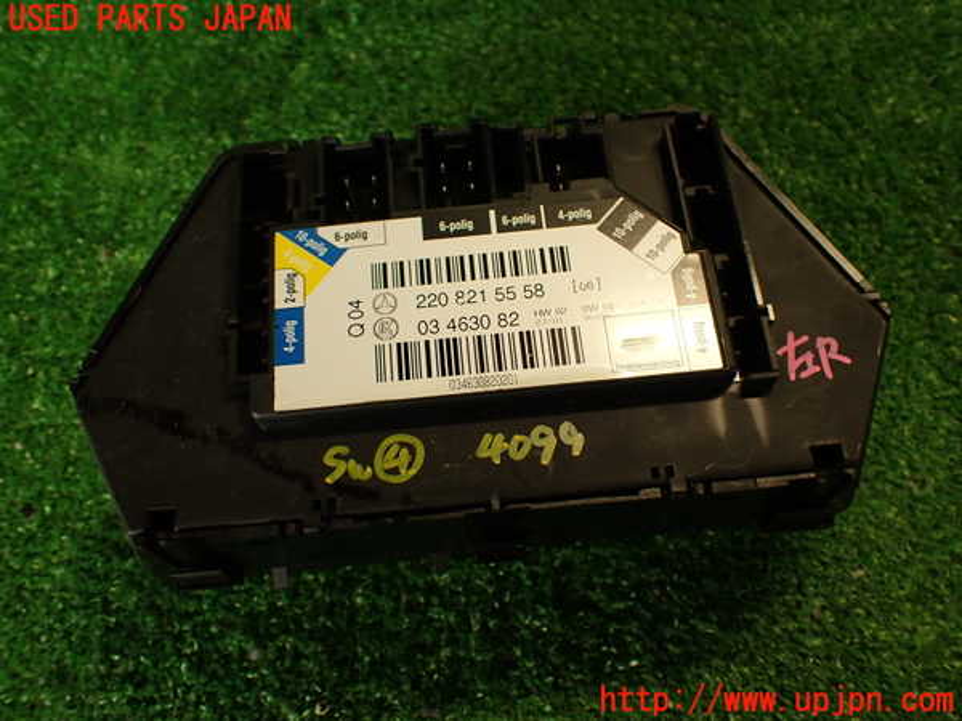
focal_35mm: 32
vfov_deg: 44.2
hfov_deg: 56.8
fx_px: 889
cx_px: 481
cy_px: 360
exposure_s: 1/50
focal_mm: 5.79
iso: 200
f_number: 2.4
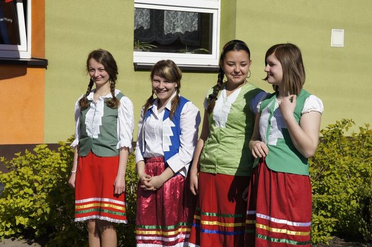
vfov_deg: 13.0
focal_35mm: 105
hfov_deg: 19.5
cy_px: 124
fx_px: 1084
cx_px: 186
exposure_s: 1/200
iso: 100
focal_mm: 70
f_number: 11
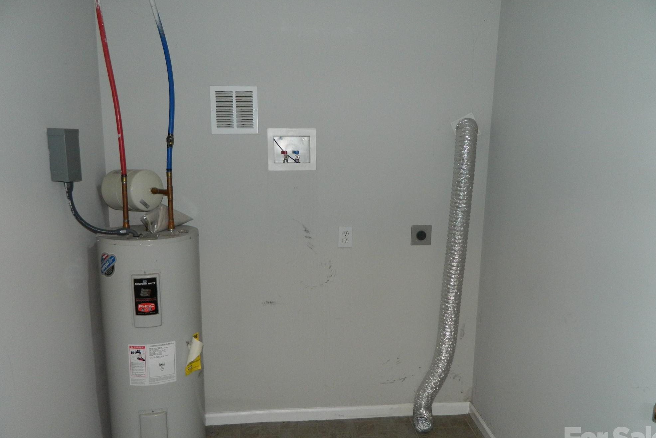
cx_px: 330
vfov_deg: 47.9
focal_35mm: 27
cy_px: 236
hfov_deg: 67.4
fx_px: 492
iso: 200
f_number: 3.1
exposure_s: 1/30
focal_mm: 4.5
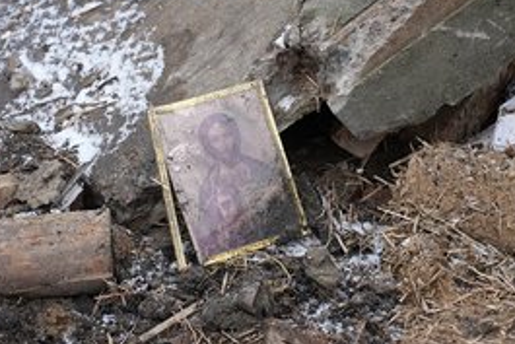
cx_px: 210
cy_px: 203
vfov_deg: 12.1
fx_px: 1617
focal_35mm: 113
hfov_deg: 18.1
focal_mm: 75
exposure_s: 1/160
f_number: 4
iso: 200
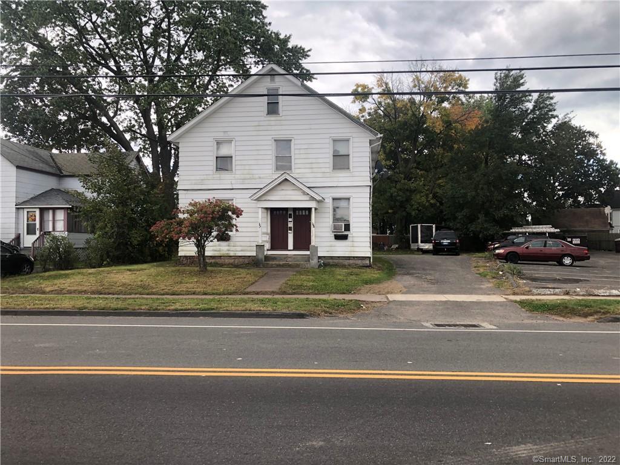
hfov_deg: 63.4
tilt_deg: +1.4
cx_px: 310
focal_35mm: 28
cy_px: 232
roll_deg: +1.1
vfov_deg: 49.7
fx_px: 502
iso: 32
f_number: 1.8
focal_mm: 4
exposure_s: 1/120
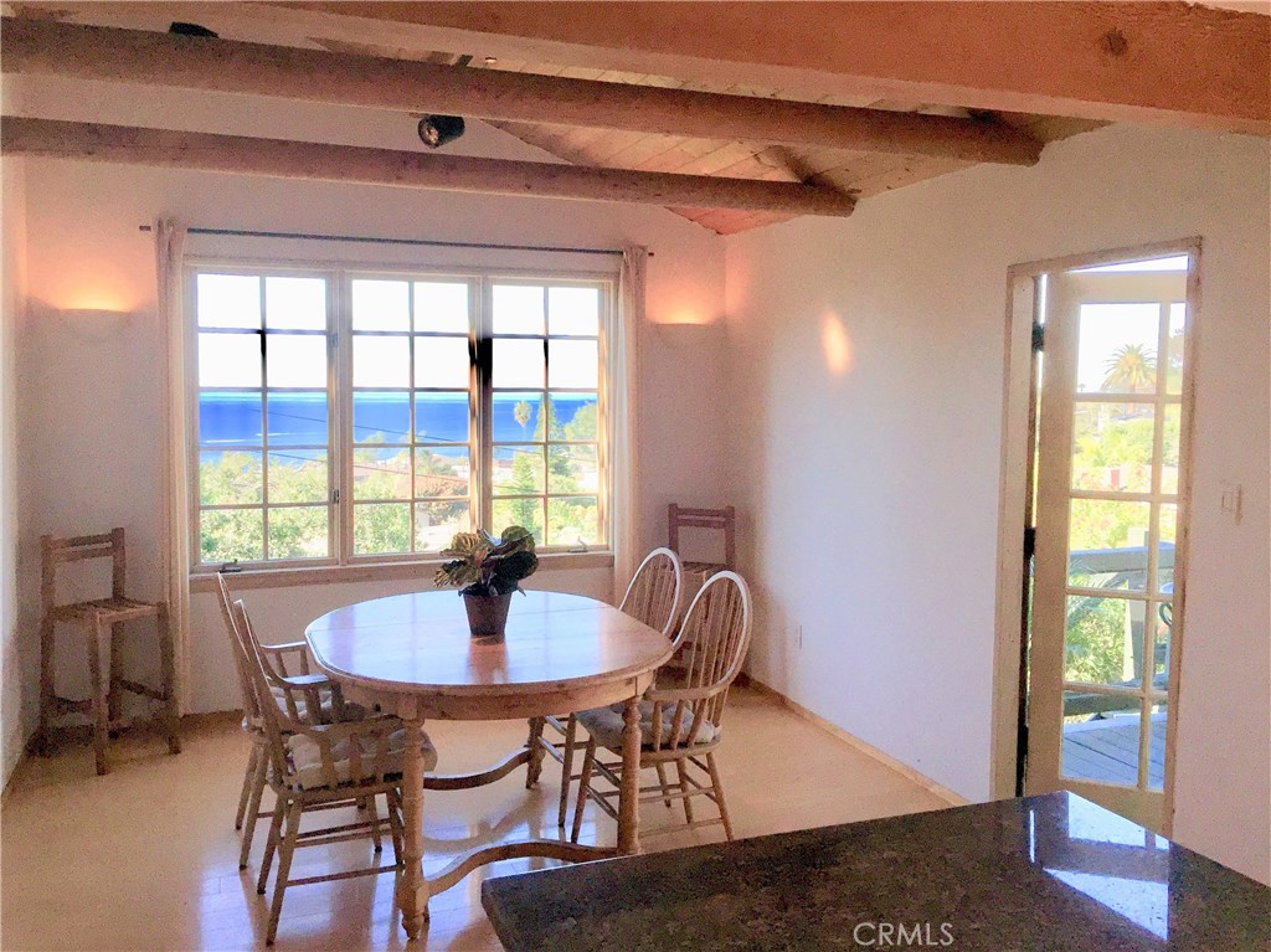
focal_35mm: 29
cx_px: 636
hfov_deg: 61.7
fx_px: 1064
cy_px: 476
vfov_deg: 48.2
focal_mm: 4.15
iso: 80
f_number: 2.2
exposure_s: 1/1276
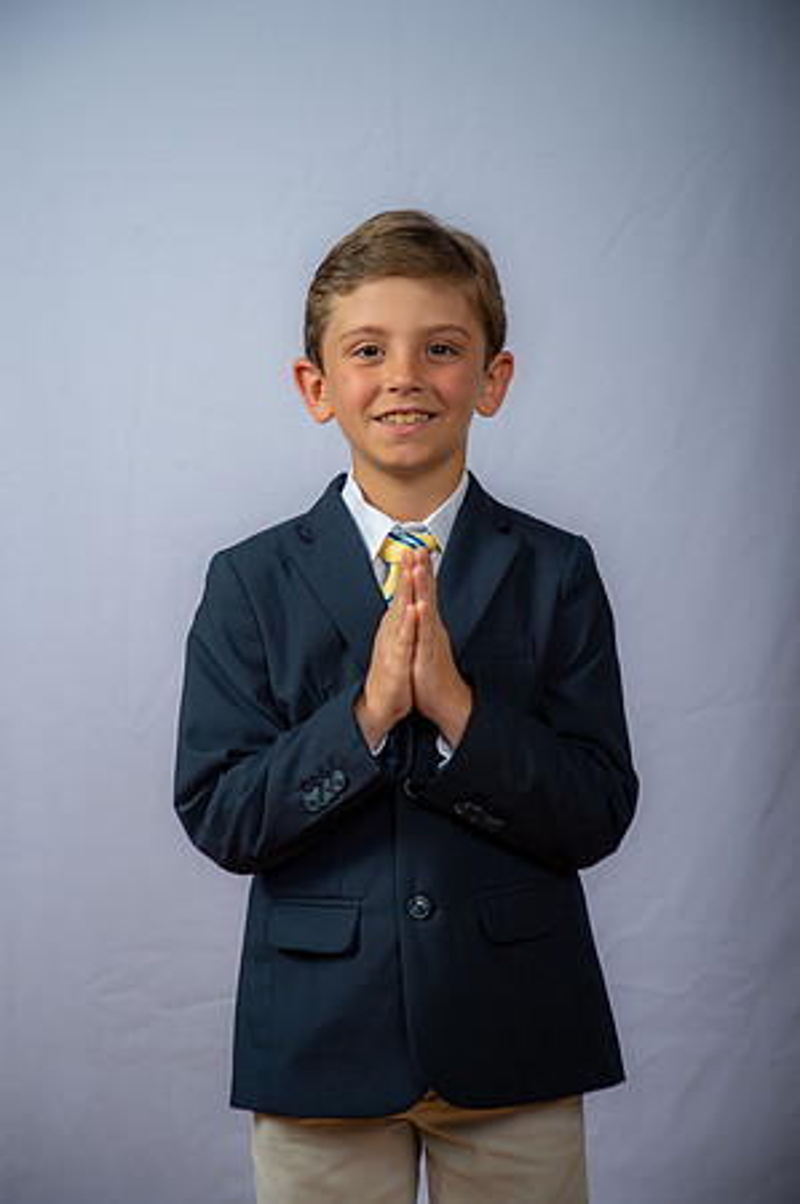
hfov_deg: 18.9
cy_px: 602
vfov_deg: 28.1
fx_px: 2405
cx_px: 400
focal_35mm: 72
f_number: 5.6
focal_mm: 72
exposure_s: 1/200
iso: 250
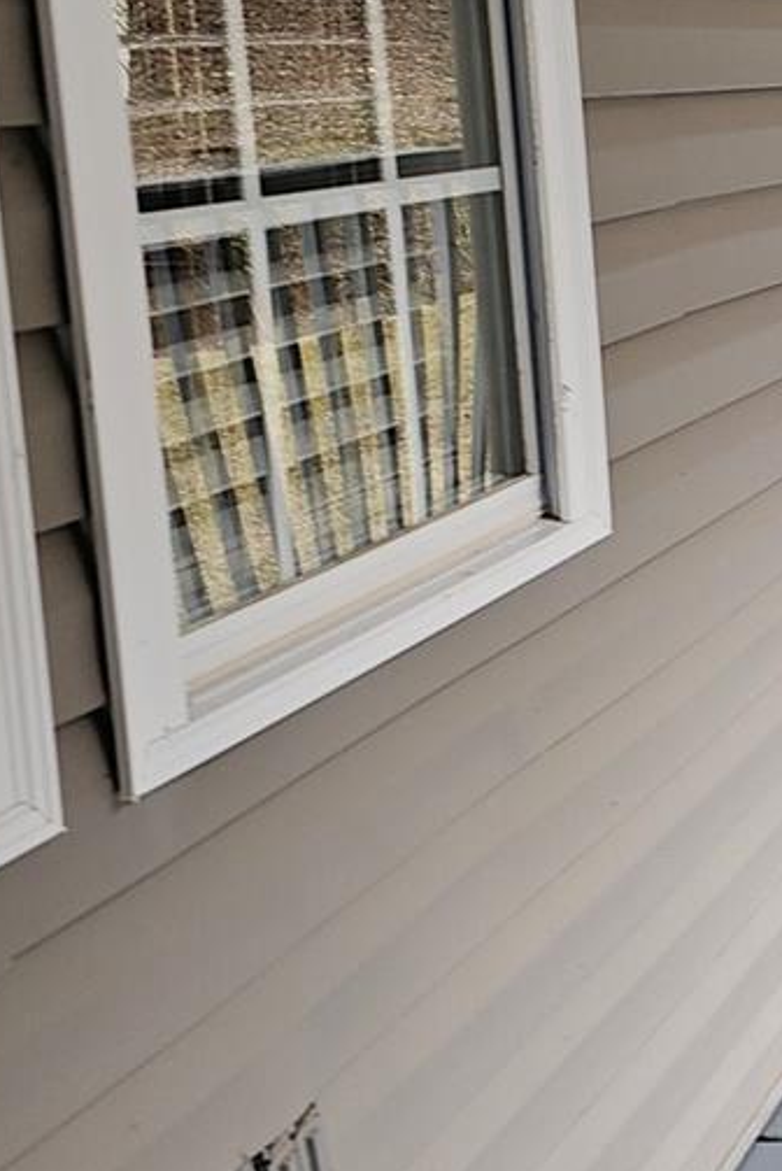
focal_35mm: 73
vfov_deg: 27.6
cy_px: 435
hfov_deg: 17.0
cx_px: 1159
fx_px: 2375
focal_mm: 6.3
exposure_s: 1/60
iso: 32
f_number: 1.7
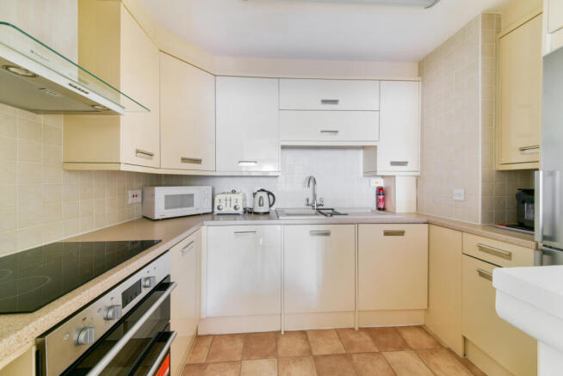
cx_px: 282
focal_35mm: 12
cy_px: 188
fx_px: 188
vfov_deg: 90.1
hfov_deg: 112.6
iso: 200
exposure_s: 6
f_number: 16
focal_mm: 12
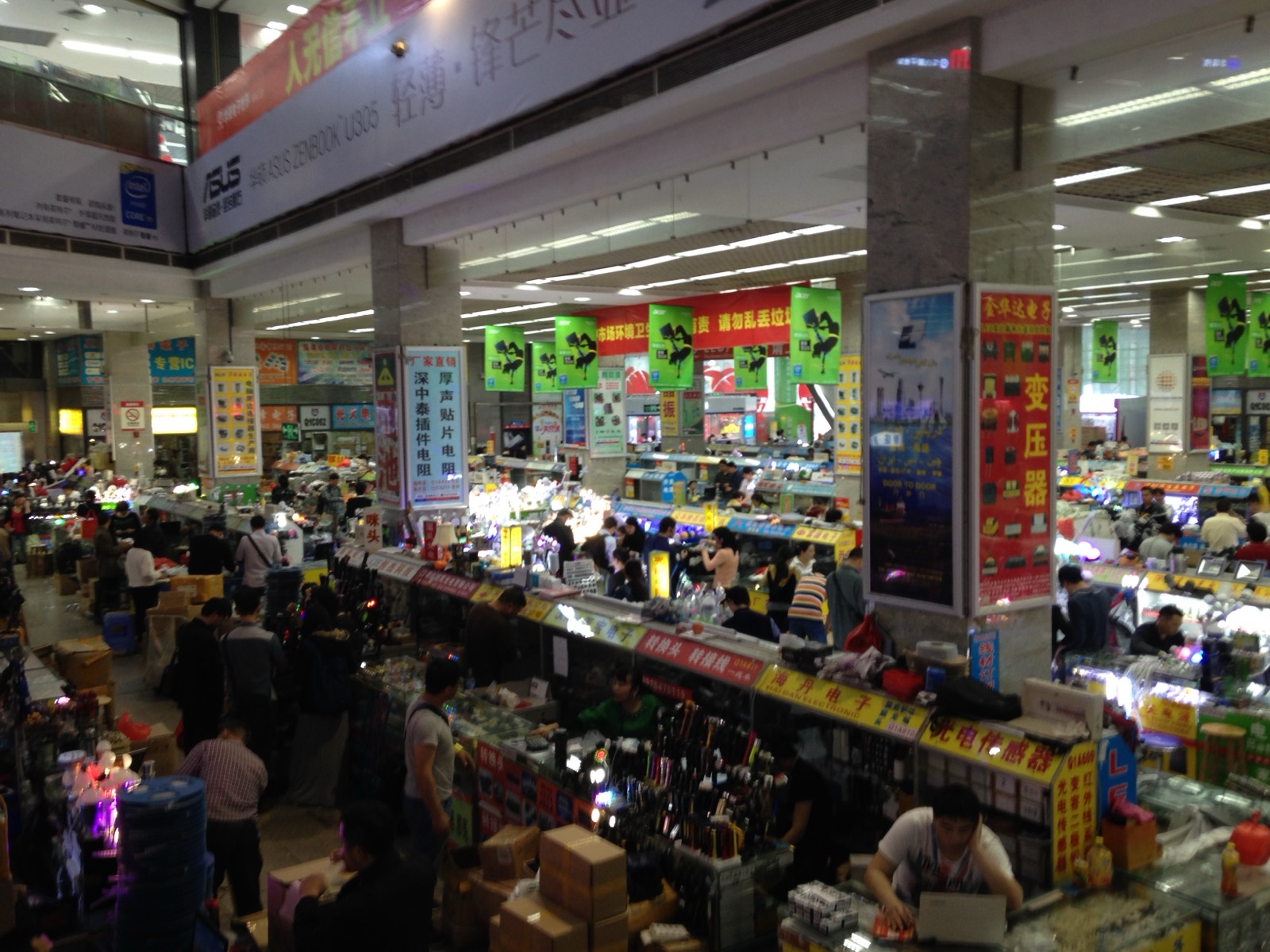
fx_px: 1211
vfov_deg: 42.9
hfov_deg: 55.4
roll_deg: -0.4
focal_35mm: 33
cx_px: 635
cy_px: 476
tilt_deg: -2.9
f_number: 2.4
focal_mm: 4.12
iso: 64
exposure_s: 1/20
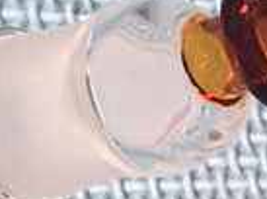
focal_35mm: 191
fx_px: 1469
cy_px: -99
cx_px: -249
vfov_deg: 7.6
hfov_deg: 9.7
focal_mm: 4.15
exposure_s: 1/33
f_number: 2.2
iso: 200
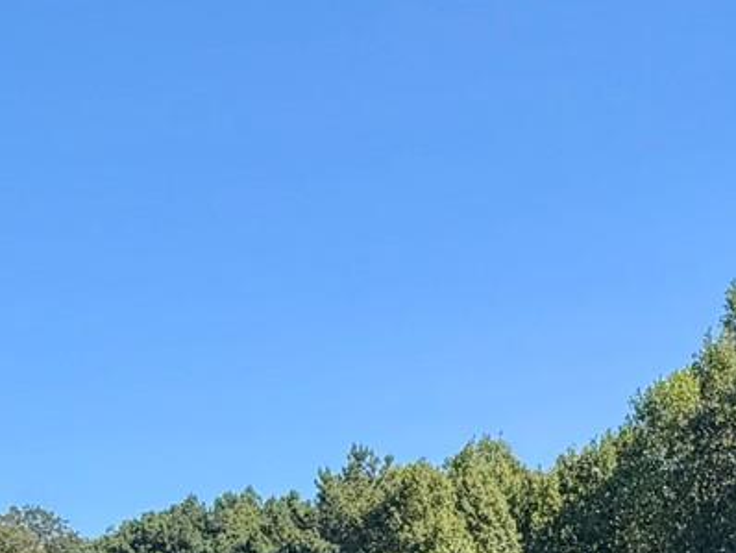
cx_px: 725
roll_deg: +0.7
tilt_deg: -3.2
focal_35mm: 72
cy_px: 869
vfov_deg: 17.9
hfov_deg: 25.7
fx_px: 1532
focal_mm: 2.22
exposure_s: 1/770
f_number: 2.2
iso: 40
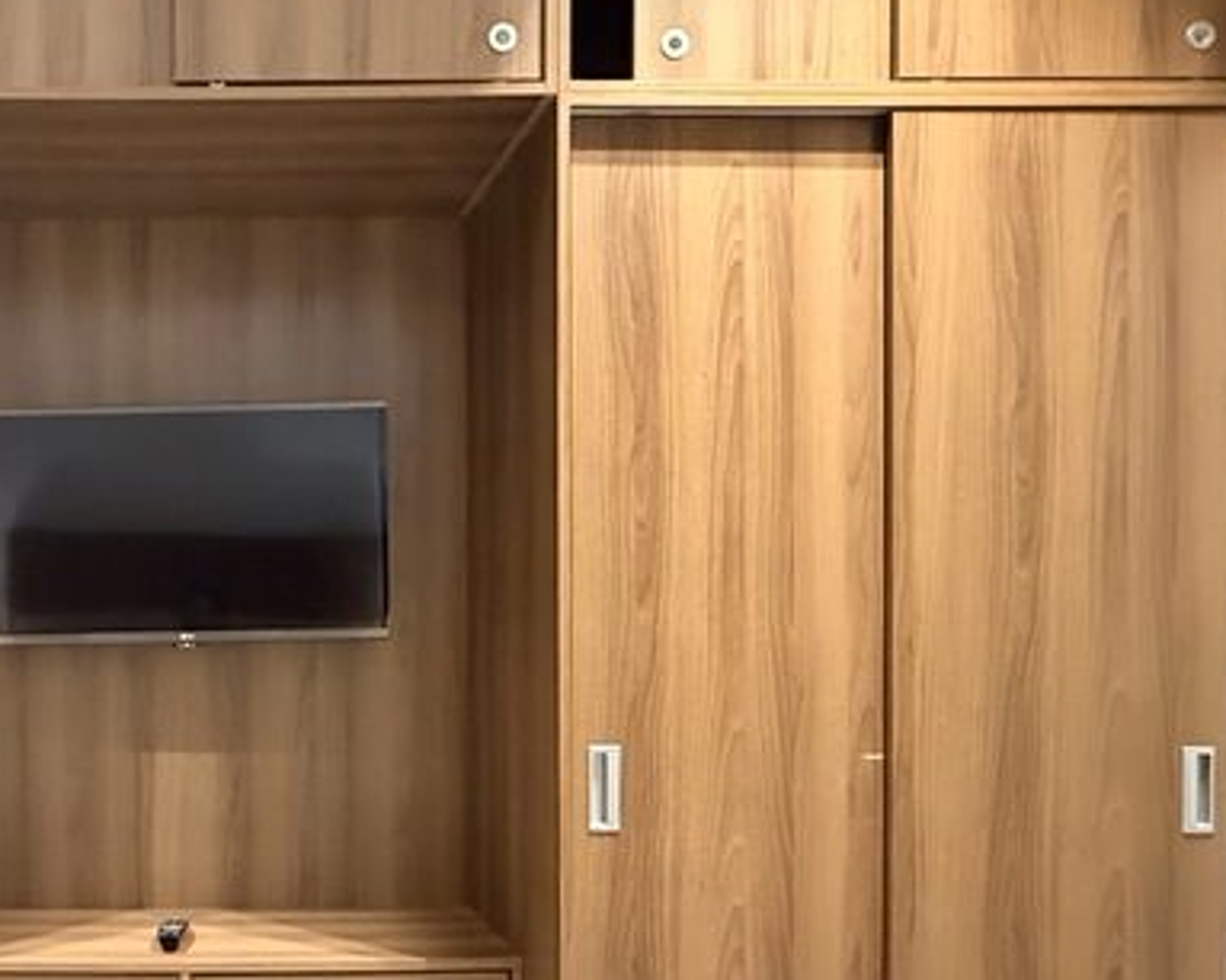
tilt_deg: -1.1
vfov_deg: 40.6
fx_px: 1306
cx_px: 170
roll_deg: +0.0
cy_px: 657
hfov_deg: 46.4
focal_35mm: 36
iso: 1250
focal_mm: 2.22
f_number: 2.2
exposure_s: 1/40
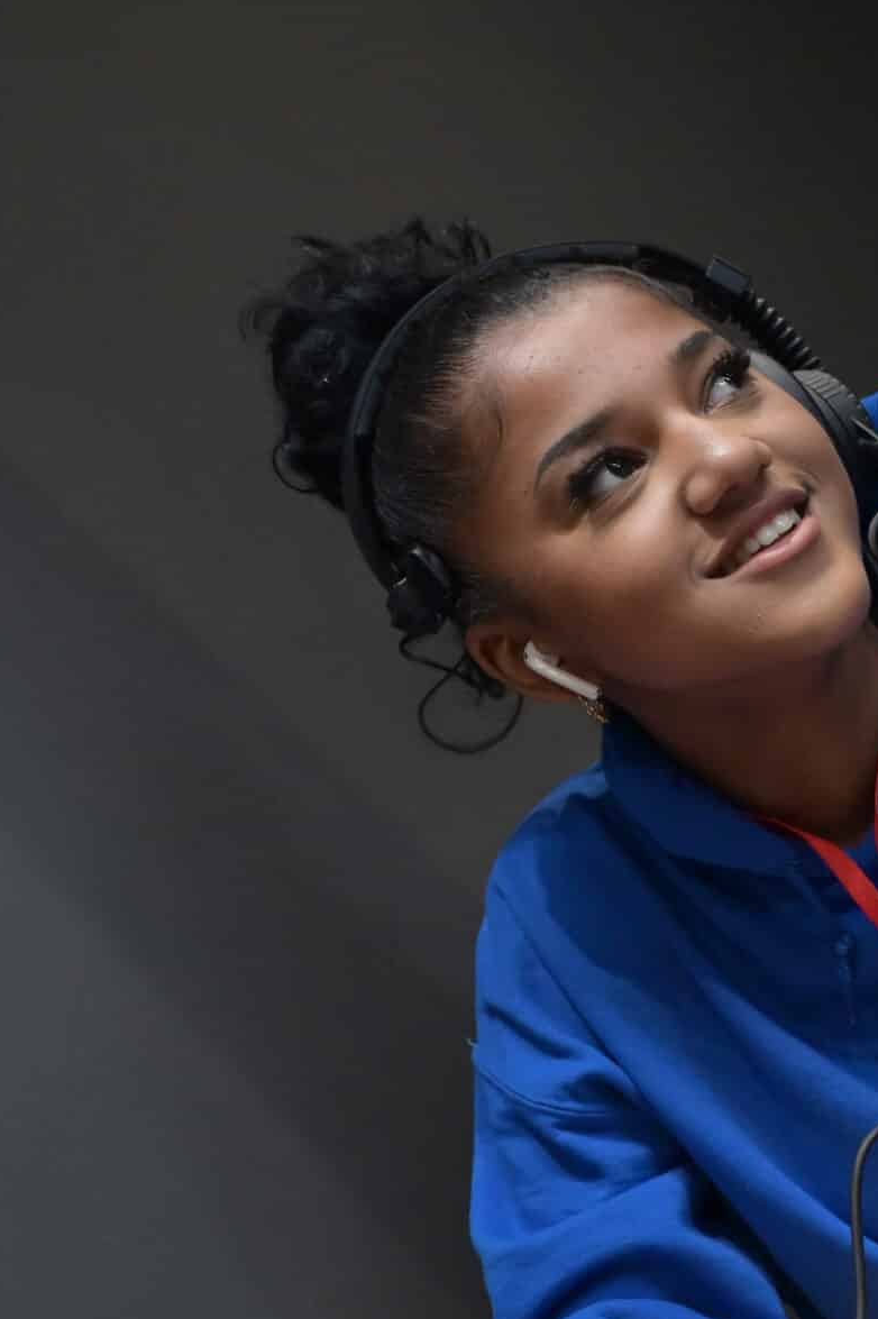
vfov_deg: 32.7
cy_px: 859
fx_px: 2234
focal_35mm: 61
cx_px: 724
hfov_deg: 21.9
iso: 3200
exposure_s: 1/200
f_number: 4.8
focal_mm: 35
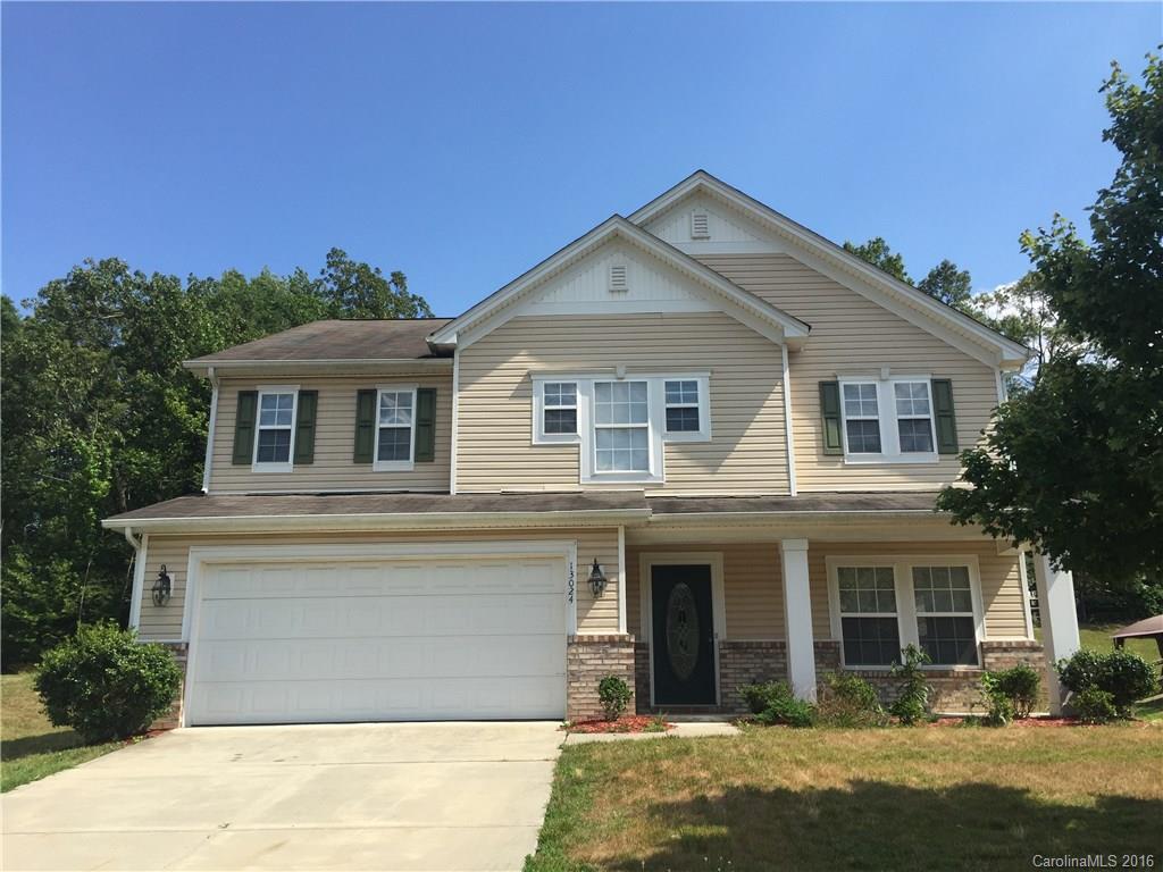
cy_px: 436
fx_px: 974
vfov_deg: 48.2
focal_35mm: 29
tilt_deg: +15.9
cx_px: 582
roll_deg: -1.5
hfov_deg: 61.7
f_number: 2.2
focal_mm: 4.15
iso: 32
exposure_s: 1/1883
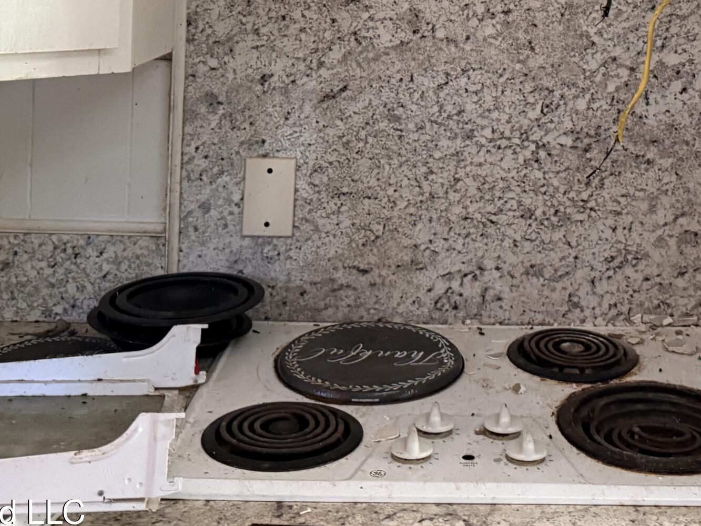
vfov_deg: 25.4
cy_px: -25
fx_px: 1094
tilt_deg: -1.6
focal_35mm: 54
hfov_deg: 34.8
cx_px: 524
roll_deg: -1.1
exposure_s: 1/60
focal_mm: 6.76
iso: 640
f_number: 1.78
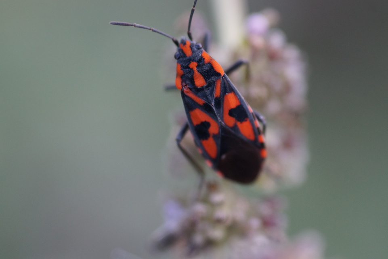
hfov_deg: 13.0
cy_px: 130
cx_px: 194
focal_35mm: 158
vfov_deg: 8.7
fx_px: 1697
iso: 800
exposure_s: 1/320
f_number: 3.5
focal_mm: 105
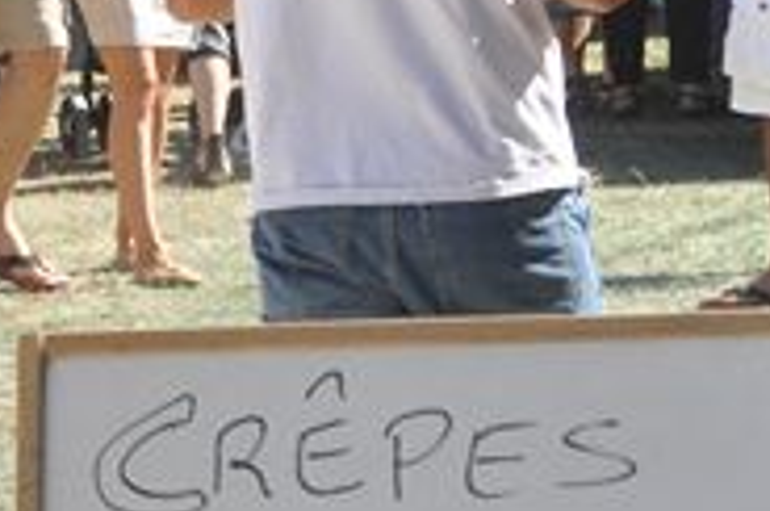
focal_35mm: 489
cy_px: -683
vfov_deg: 2.8
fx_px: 10441
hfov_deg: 4.2
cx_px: -184
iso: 200
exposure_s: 1/200
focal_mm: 60
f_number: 11
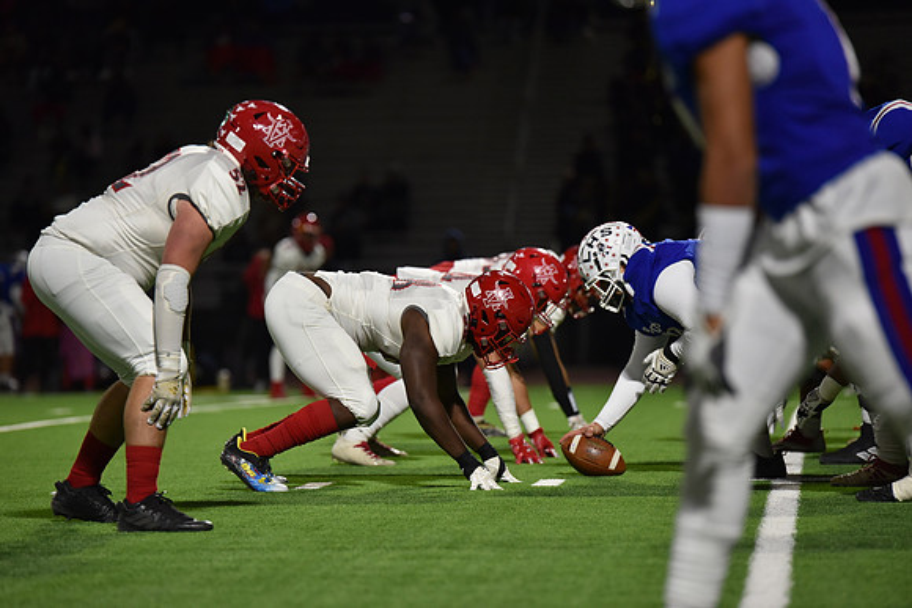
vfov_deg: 6.9
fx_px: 5068
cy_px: 304
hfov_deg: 10.3
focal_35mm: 200
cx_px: 456
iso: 1600
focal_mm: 200
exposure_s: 1/500
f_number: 2.8
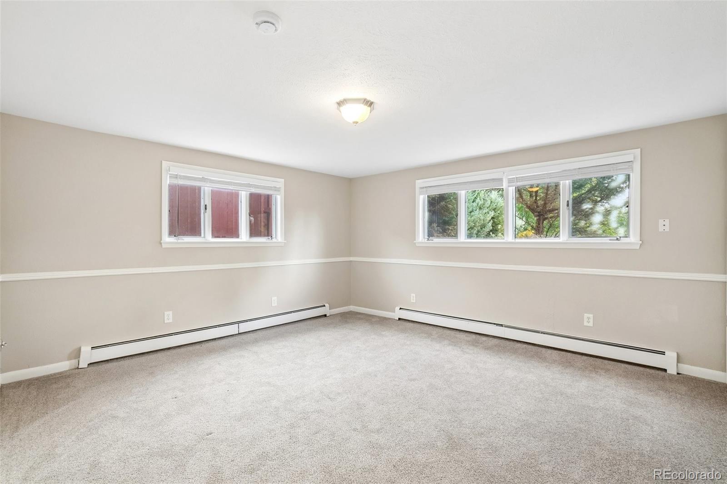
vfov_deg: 77.3
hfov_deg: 100.4
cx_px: 364
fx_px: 303
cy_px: 242
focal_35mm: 15
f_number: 8
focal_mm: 10
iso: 400
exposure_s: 1/10
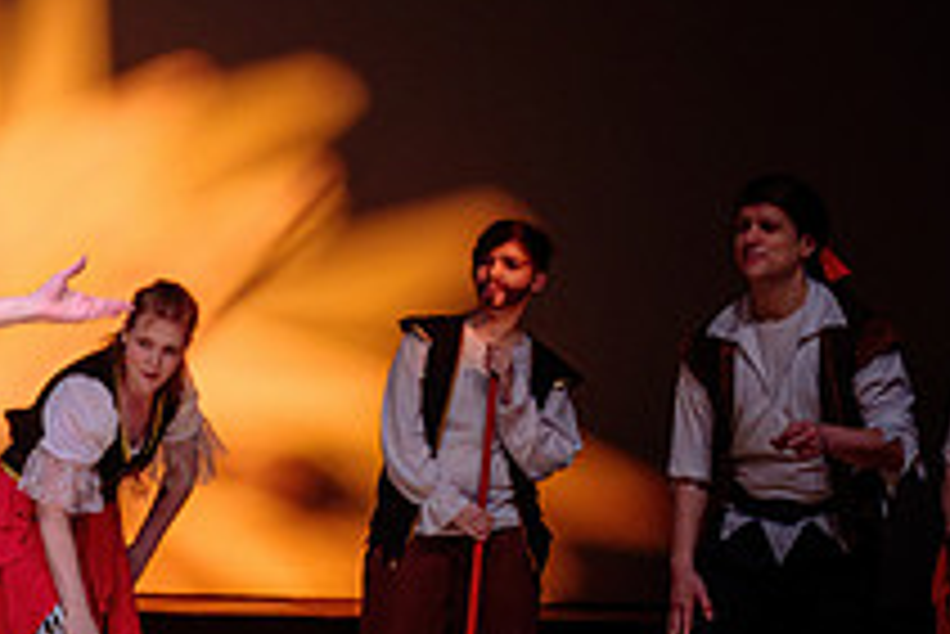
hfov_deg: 13.3
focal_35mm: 149
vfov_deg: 9.2
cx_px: -280
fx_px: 3935
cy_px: 367
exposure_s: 1/250
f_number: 2.8
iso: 1600
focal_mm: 49
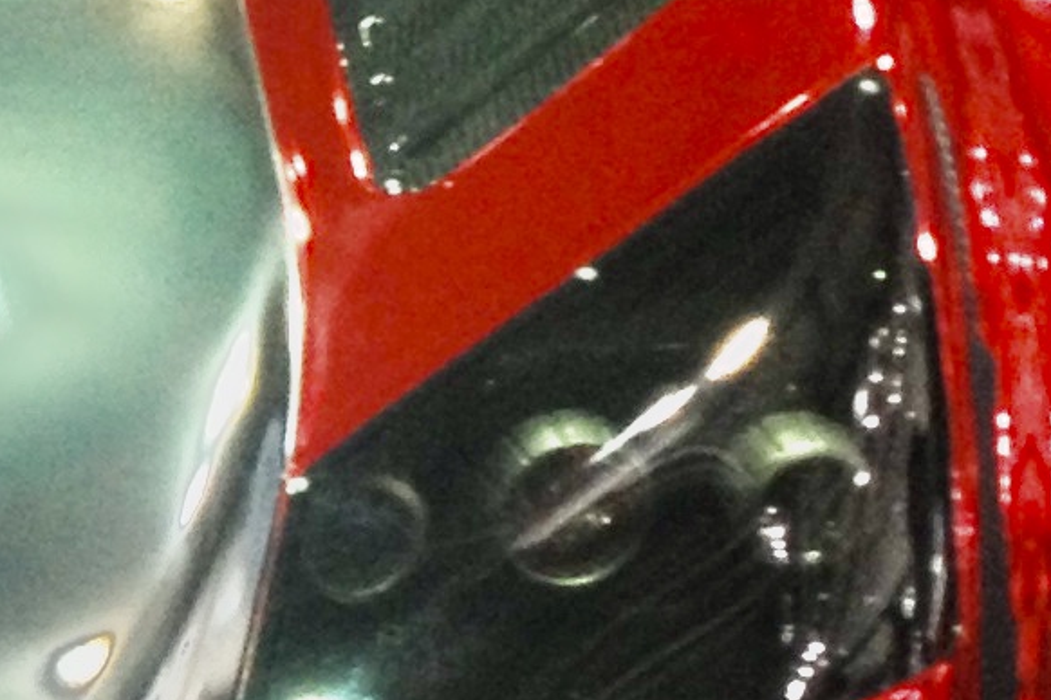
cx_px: -538
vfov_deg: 6.7
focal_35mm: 204
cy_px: 404
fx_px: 5955
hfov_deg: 9.8
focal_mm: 4.28
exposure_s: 1/60
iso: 80
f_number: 2.4
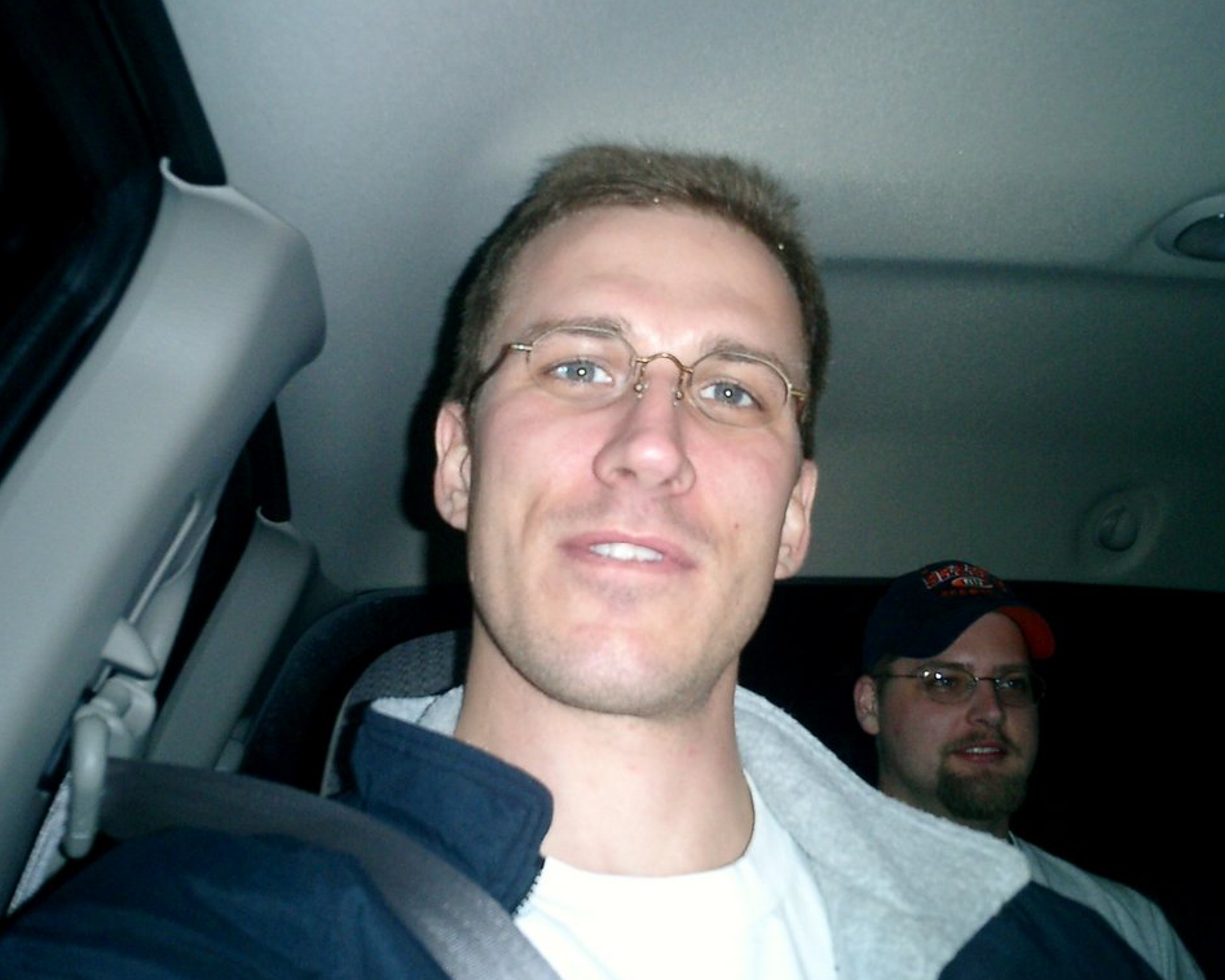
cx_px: 653
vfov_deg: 39.2
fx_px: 1378
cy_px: 491
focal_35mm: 38
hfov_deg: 47.9
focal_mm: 7.5
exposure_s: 1/30
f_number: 3.2
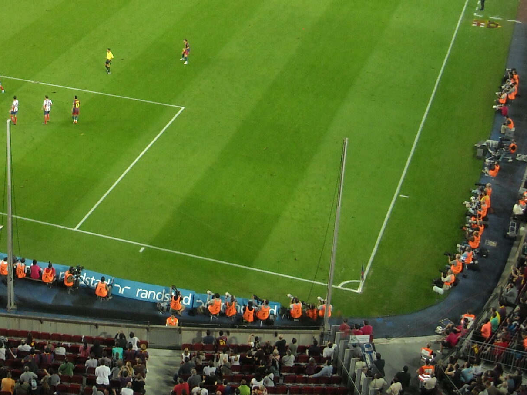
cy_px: 105
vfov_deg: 19.8
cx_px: -8
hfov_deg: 25.0
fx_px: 1126
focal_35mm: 74
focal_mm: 5.7
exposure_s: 1/60
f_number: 2.8
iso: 154
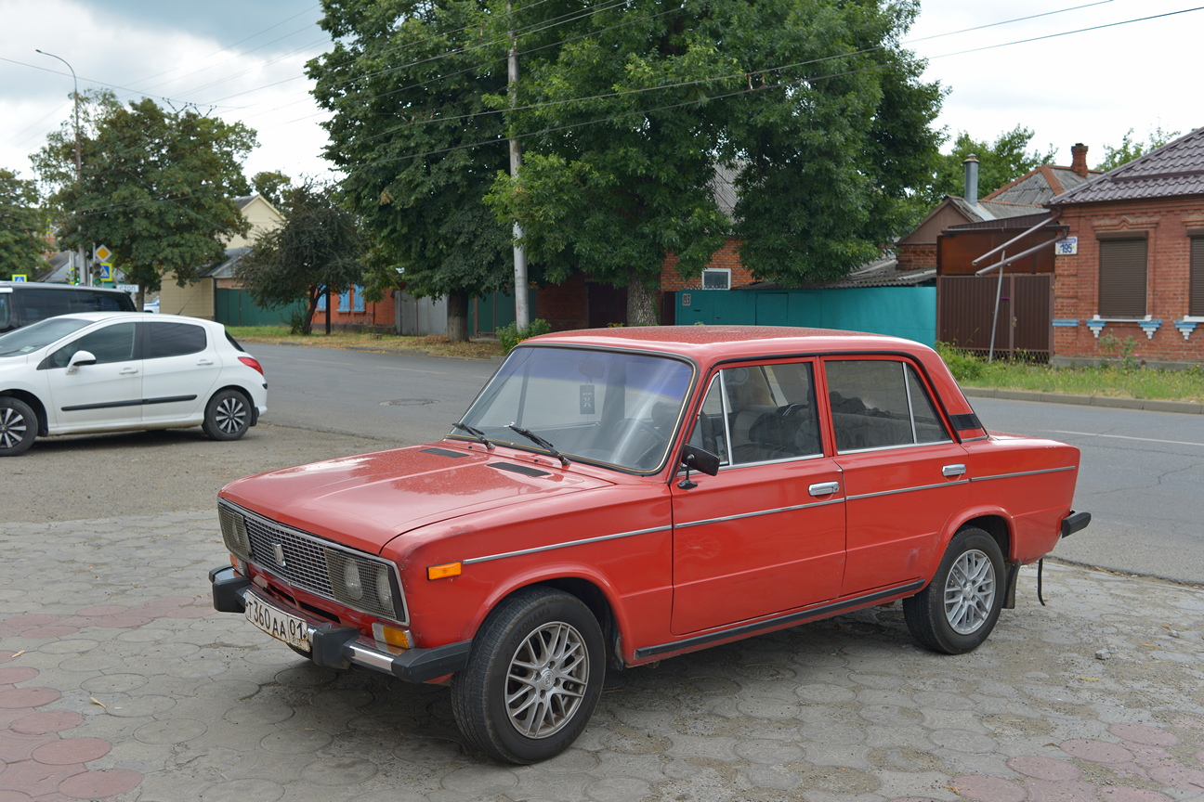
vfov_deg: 37.9
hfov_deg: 54.4
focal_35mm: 35
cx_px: 602
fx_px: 1170
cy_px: 401
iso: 250
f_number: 6.3
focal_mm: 35
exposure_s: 1/250
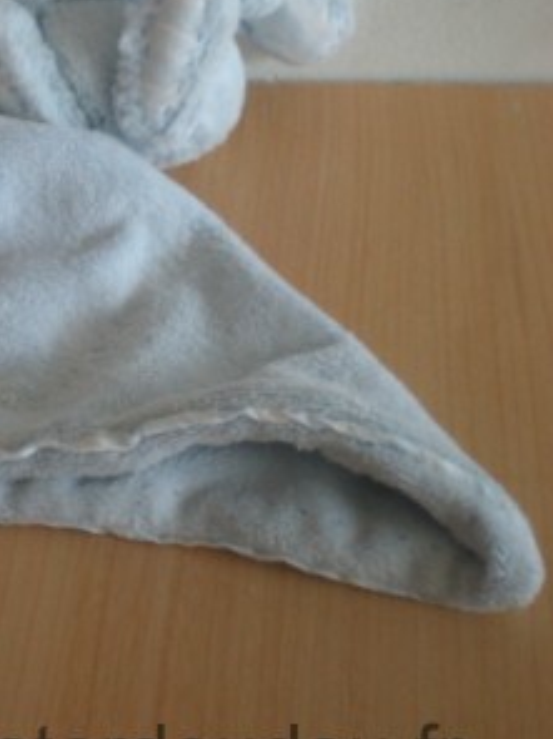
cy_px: 153
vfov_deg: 28.4
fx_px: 1428
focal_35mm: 67
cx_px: 85
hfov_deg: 21.6
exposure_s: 1/24.3
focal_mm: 6.3
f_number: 3.1
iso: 200
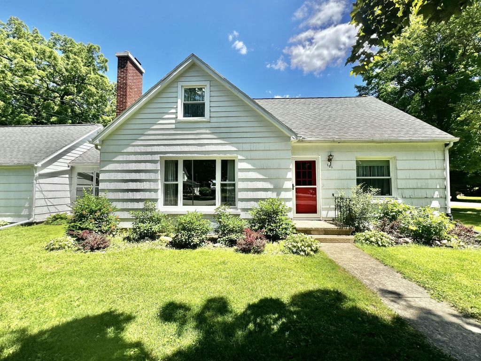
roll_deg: +0.6
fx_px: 181
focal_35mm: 13
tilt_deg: +2.7
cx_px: 240
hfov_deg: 106.2
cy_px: 180
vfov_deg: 89.9
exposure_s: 1/927
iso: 32
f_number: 1.8
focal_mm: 1.57
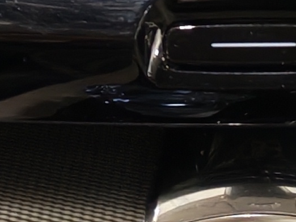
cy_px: -302
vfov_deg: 5.7
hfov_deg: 7.9
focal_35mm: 251
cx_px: 253
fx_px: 2147
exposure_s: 1/50
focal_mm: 6.12
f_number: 1.9
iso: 1600
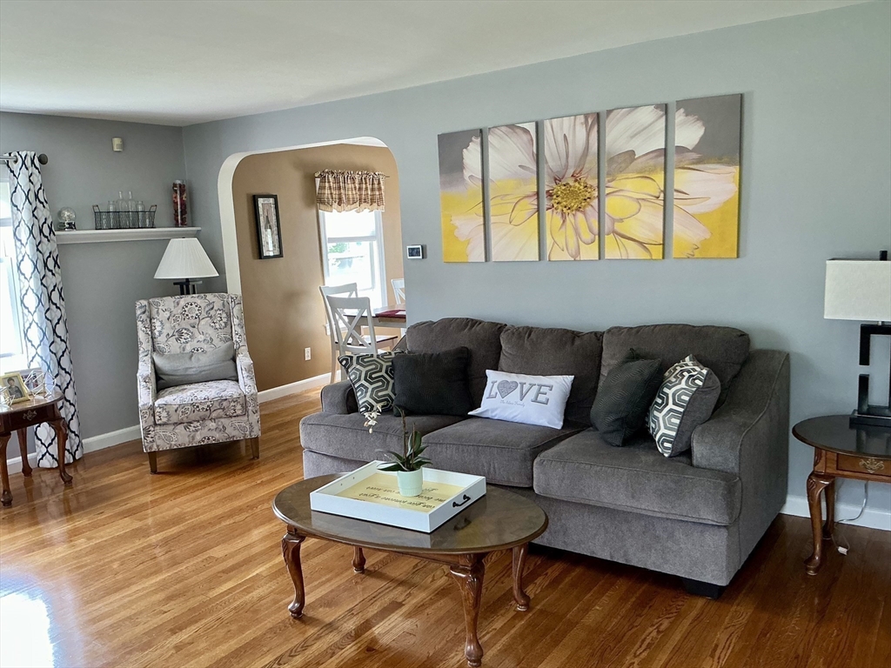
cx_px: 446
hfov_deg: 61.7
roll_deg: +3.1
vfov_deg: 48.2
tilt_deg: -7.3
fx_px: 746
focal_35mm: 29
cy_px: 334
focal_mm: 3
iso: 100
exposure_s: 1/60
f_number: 1.8
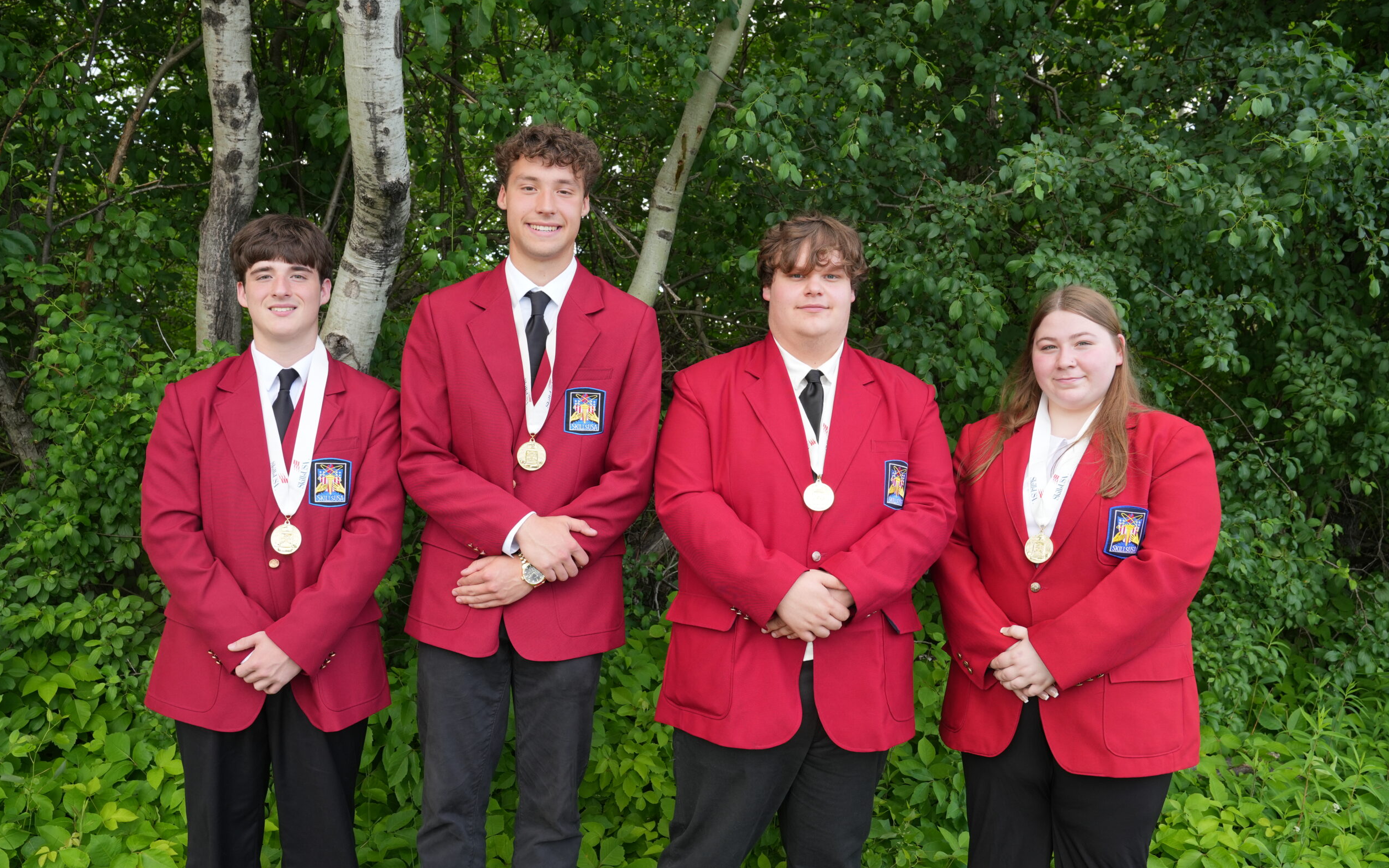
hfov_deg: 62.9
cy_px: 454
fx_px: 1136
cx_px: 685
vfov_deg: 41.8
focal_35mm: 30
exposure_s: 1/169
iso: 400
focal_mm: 29
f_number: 7.1
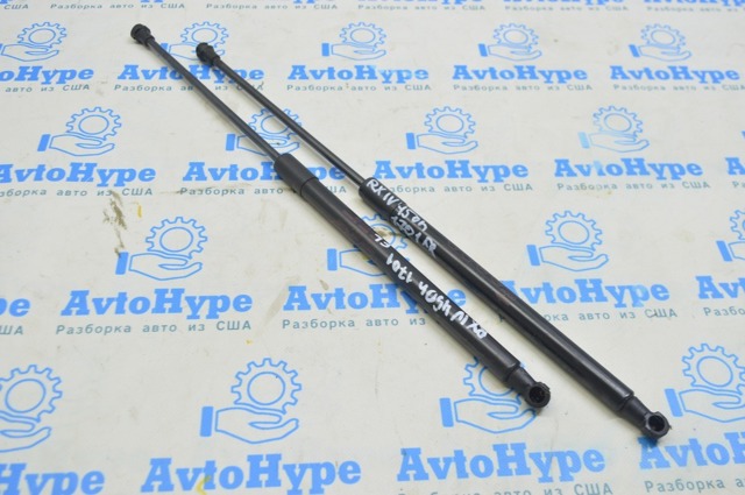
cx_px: 372
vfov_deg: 35.4
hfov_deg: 51.3
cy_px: 248
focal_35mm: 38
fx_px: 775
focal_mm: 25
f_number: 5.6
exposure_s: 1/20
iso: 400
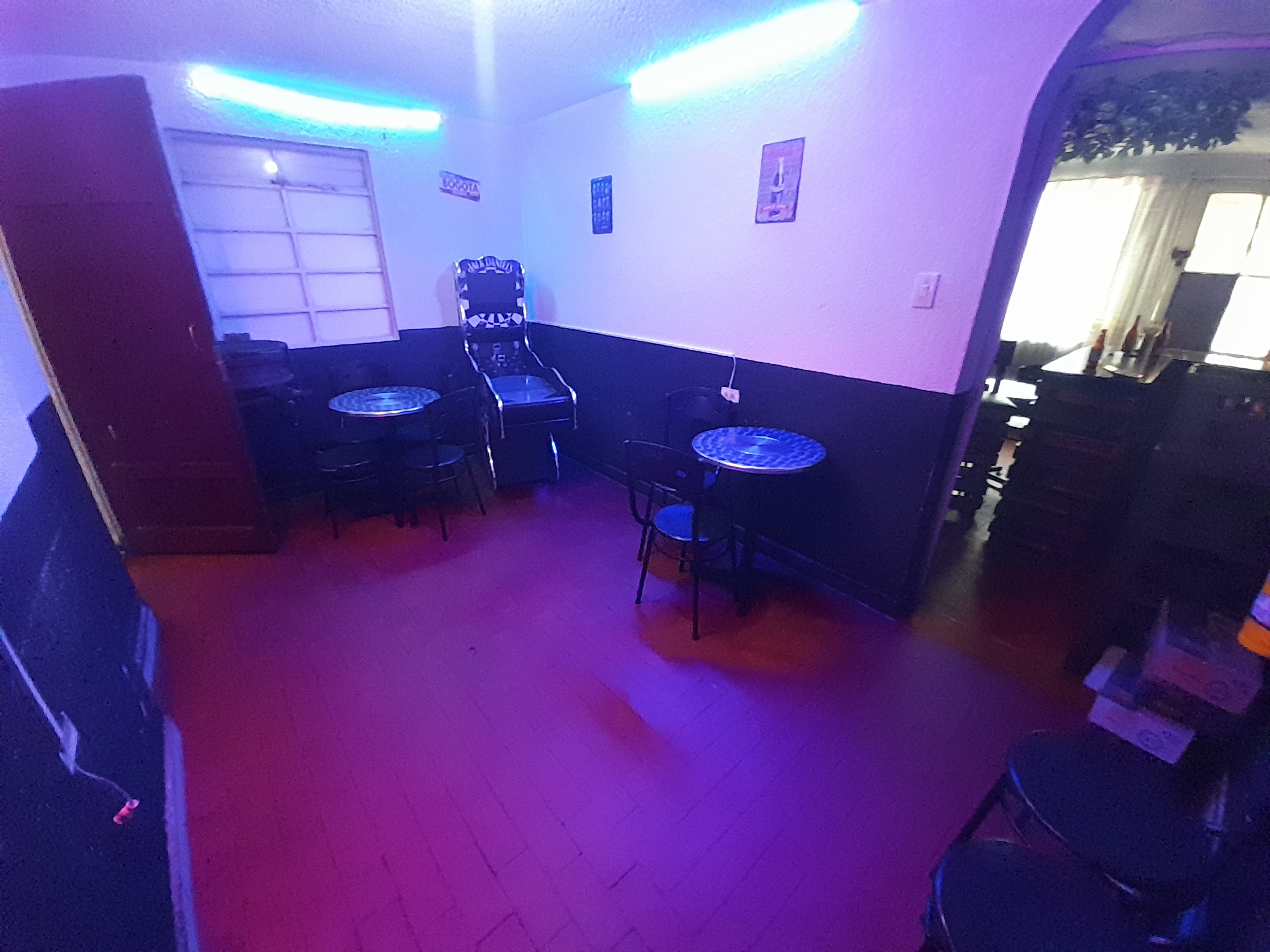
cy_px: 476
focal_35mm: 13
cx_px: 635
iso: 500
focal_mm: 1.13
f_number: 2.2
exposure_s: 1/20
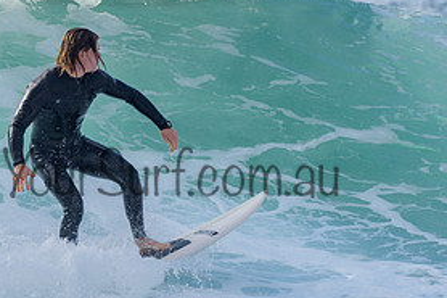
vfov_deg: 1.1
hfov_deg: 1.6
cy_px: 129
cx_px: 79
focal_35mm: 1281
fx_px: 15896
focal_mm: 500
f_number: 5.6
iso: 220
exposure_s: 1/2000
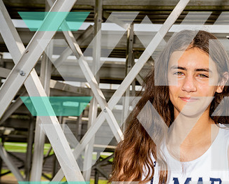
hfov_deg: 27.1
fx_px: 461
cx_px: 198
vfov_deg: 22.3
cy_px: 134
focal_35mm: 68
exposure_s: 1/250
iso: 100
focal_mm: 41
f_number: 5.6
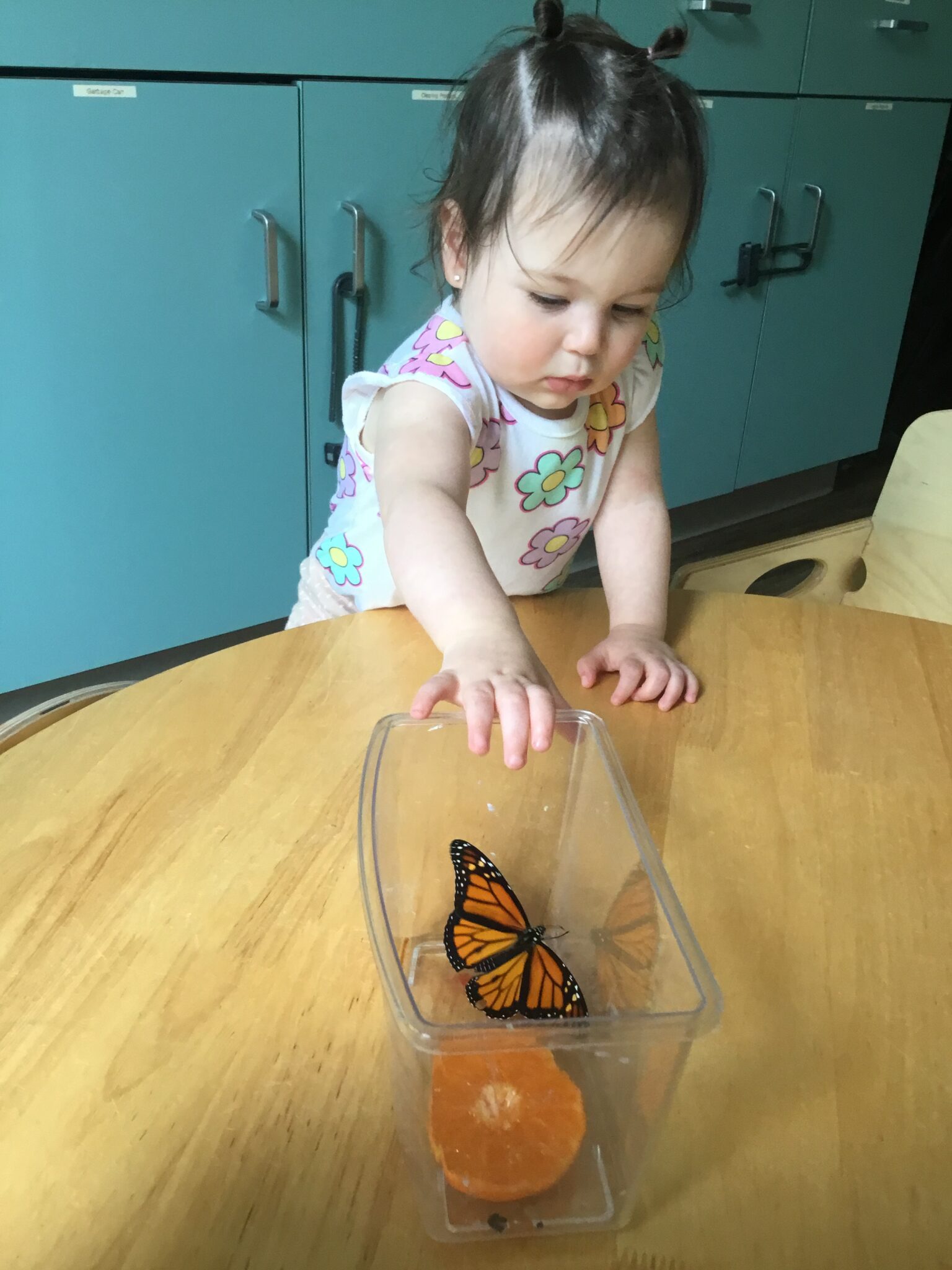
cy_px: 635
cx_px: 476
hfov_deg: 45.4
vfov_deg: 58.4
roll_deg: -2.1
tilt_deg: -26.7
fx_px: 1137
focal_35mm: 31
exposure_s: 1/30
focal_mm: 3.3
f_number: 2.4
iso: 64
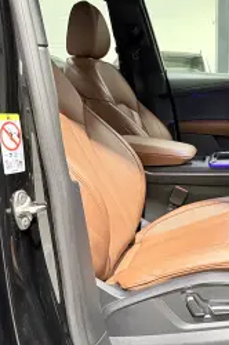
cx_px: 247
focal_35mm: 36
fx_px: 344
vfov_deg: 53.2
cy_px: 163
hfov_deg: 32.7
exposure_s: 1/50
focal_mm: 6.76
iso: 500
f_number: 1.78
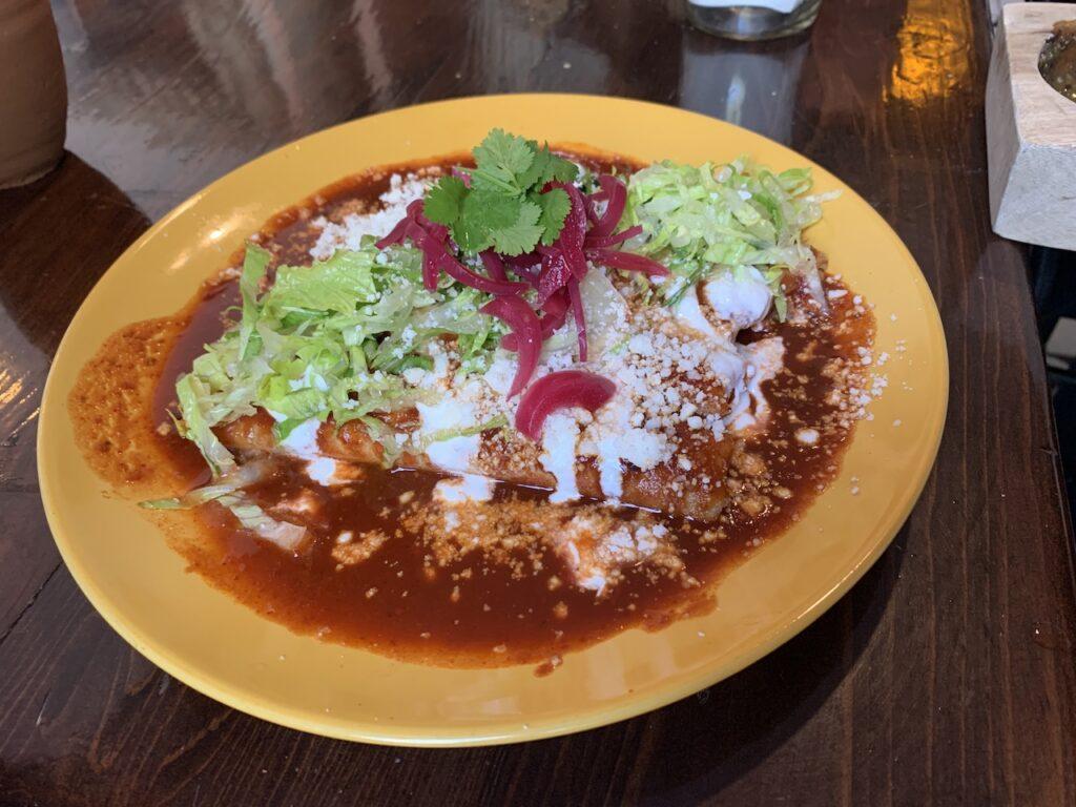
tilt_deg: -47.6
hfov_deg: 67.3
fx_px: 808
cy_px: 404
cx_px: 538
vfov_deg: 53.1
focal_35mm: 26
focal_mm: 4.25
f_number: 1.8
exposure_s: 1/60
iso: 200
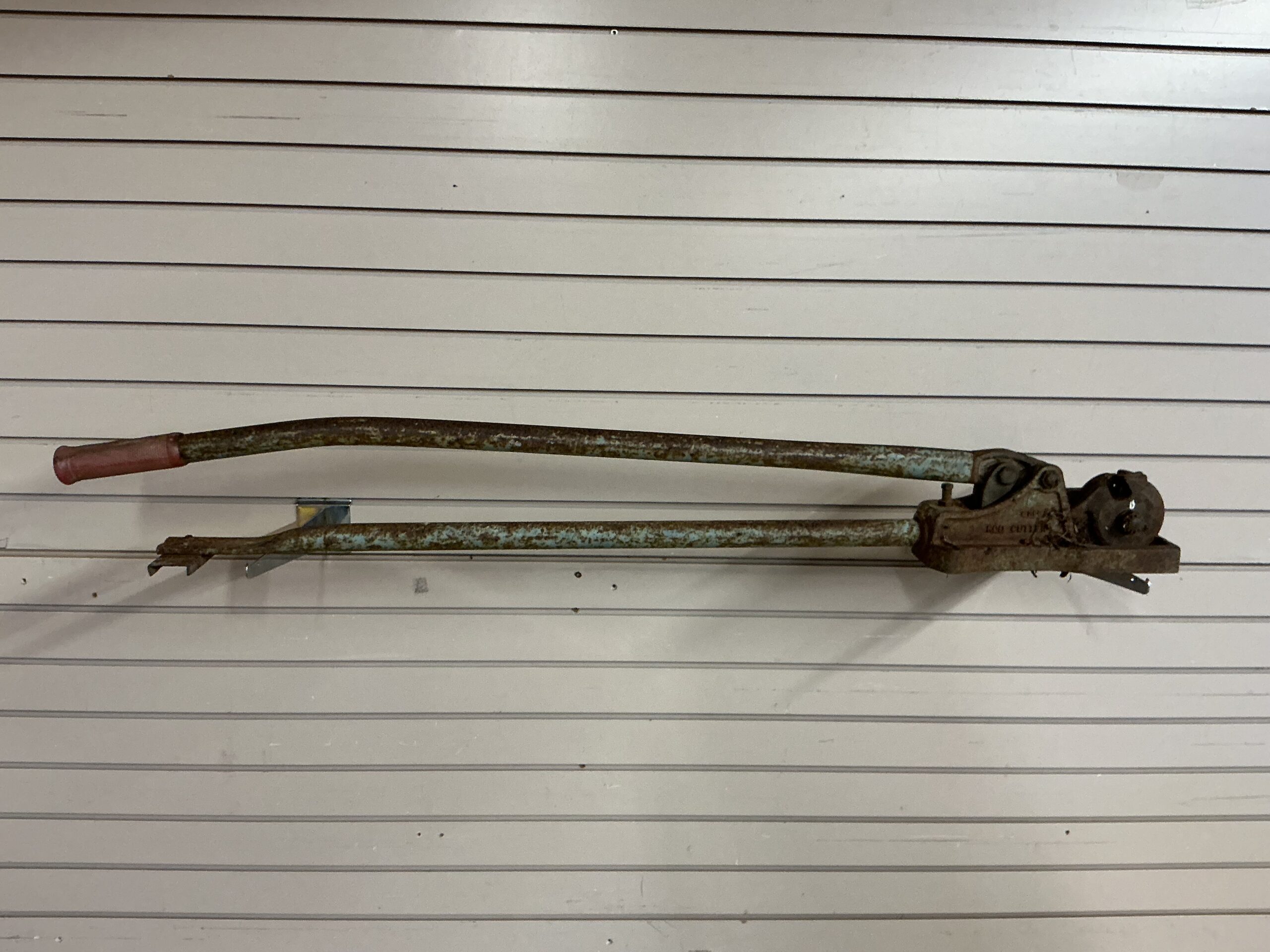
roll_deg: -1.3
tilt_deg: -9.5
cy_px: 476
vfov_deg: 48.2
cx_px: 635
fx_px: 1064
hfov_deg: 61.7
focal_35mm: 29
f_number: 1.8
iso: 125
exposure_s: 1/60
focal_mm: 3
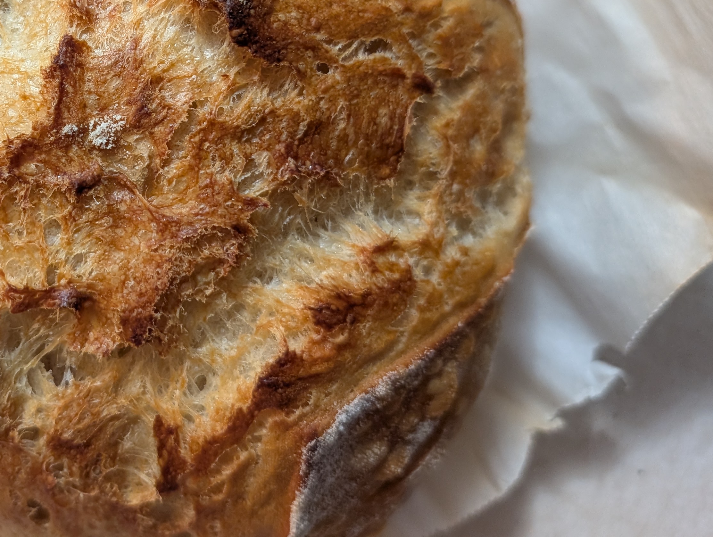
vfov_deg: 32.4
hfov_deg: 40.1
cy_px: 137
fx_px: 908
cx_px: 89
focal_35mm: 44
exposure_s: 1/60
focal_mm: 6.9
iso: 582
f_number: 1.68
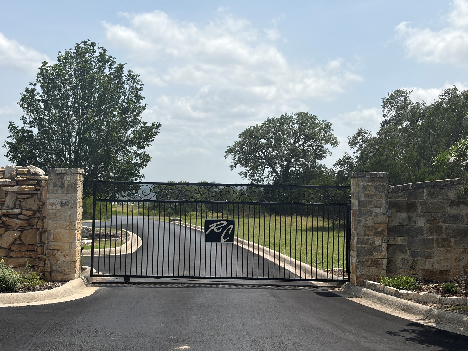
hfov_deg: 36.8
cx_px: 234
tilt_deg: +1.2
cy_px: 176
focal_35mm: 52
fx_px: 703
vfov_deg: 28.0
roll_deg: -0.6
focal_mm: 5.96
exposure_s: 1/4975
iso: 32
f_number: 1.6
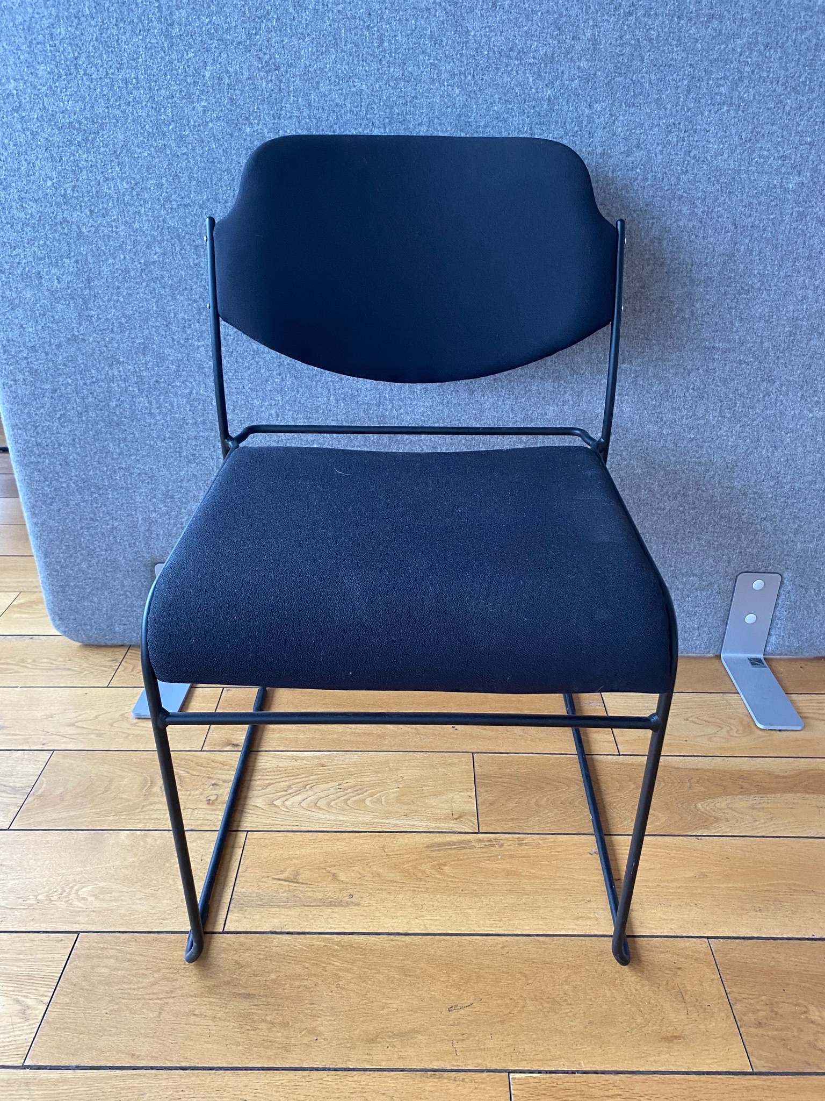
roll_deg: -0.2
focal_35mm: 26
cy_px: 550
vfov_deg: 67.3
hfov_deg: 53.1
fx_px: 826
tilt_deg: -26.4
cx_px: 412
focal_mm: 4.25
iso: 200
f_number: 1.8
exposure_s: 1/60
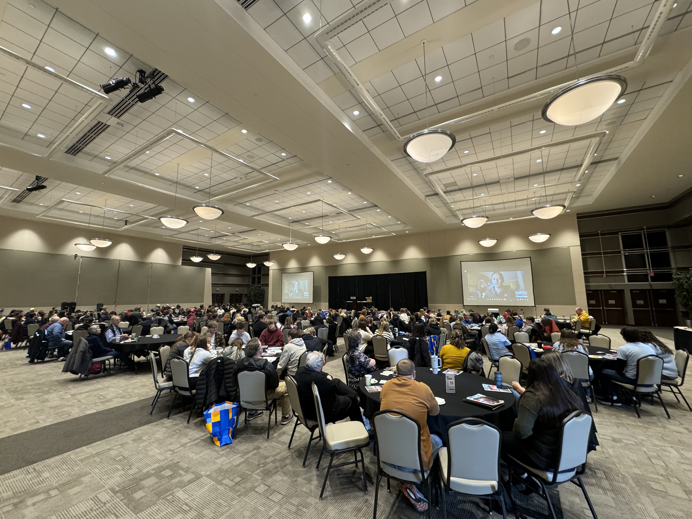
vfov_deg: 85.7
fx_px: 280
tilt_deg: +7.7
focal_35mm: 14
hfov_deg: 102.1
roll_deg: +0.8
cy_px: 260
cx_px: 346
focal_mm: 2.22
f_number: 2.2
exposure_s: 1/60
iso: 250
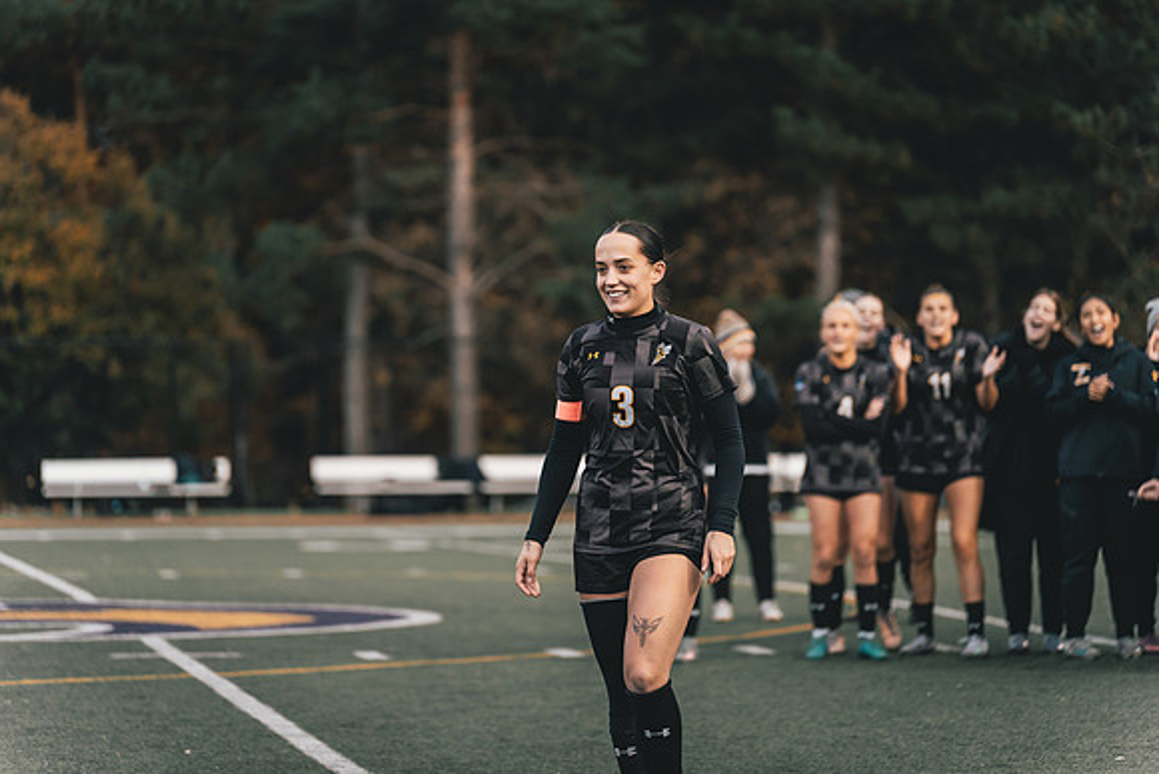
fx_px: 4830
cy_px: 387
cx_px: 580
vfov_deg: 9.2
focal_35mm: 150
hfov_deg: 13.7
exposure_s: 1/1600
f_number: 2.8
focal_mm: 150
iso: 800
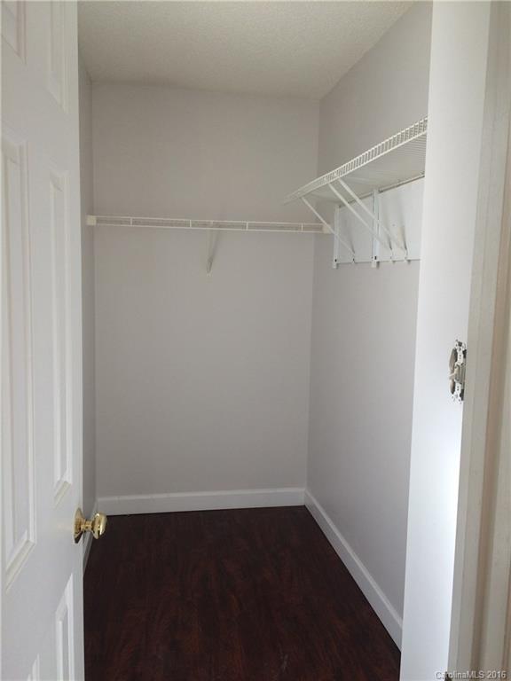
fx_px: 571
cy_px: 340
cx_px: 256
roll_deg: -0.4
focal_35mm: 29
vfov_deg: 61.7
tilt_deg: -5.6
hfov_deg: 48.2
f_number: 2.2
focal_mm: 4.15
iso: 32
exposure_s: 1/146
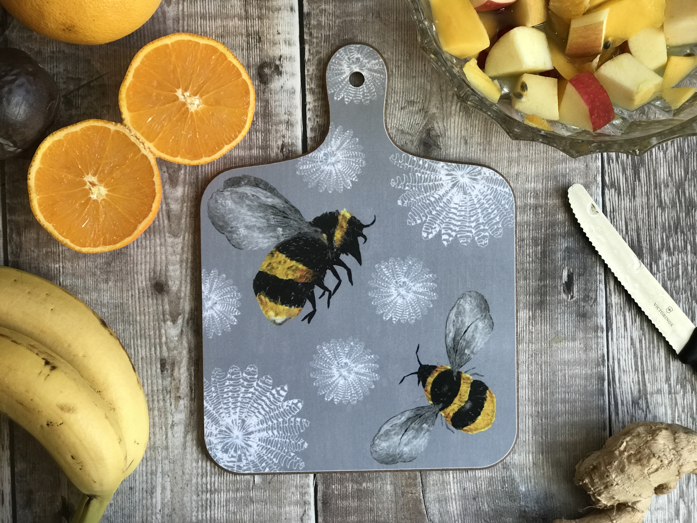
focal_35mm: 57
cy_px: 262
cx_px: 348
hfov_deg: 33.8
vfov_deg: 25.7
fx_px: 1148
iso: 40
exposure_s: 1/50
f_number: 2.8
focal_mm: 6.6
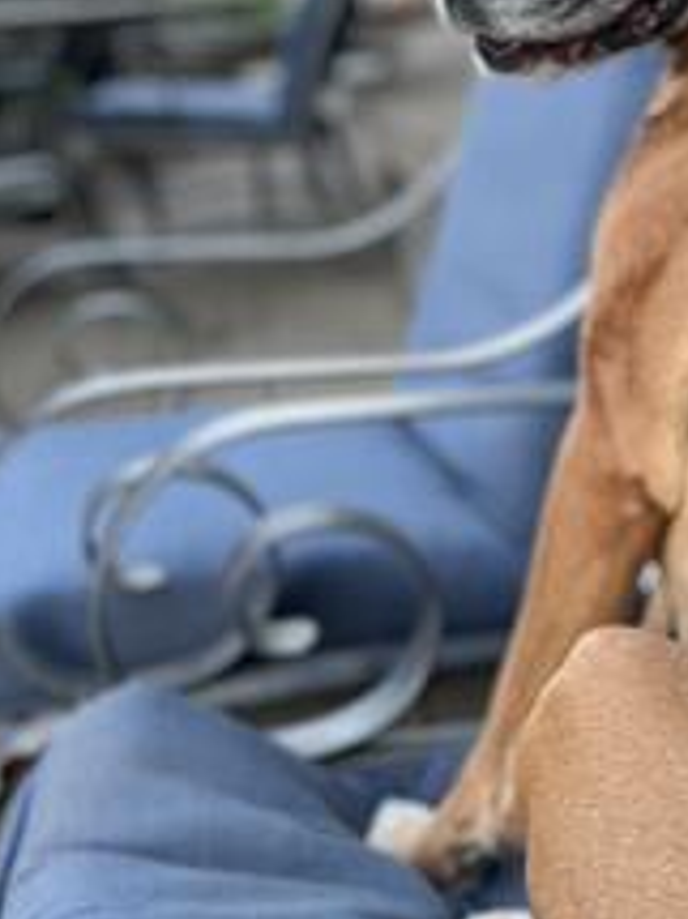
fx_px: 1539
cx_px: 615
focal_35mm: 58
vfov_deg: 32.3
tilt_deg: -8.2
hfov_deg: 24.5
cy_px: 184
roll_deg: +4.4
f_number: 1.5
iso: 125
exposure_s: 1/69
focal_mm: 5.7
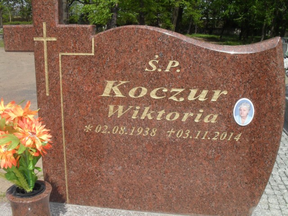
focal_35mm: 35
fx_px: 291
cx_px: 144
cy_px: 108
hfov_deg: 52.6
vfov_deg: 40.7
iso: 200
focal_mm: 6.3
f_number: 8.4
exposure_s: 1/500
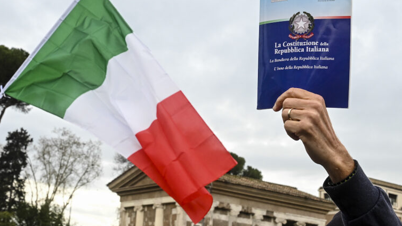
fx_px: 682
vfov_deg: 18.8
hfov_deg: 32.8
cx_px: 199
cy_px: 97
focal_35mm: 64
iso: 2000
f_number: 13
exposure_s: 1/200
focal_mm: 40
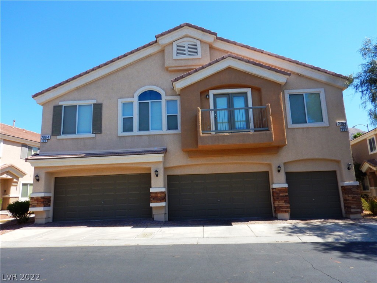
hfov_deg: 71.6
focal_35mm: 24
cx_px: 188
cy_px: 142
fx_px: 261
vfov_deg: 56.8
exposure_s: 1/800
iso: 125
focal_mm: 4.3
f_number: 4.1
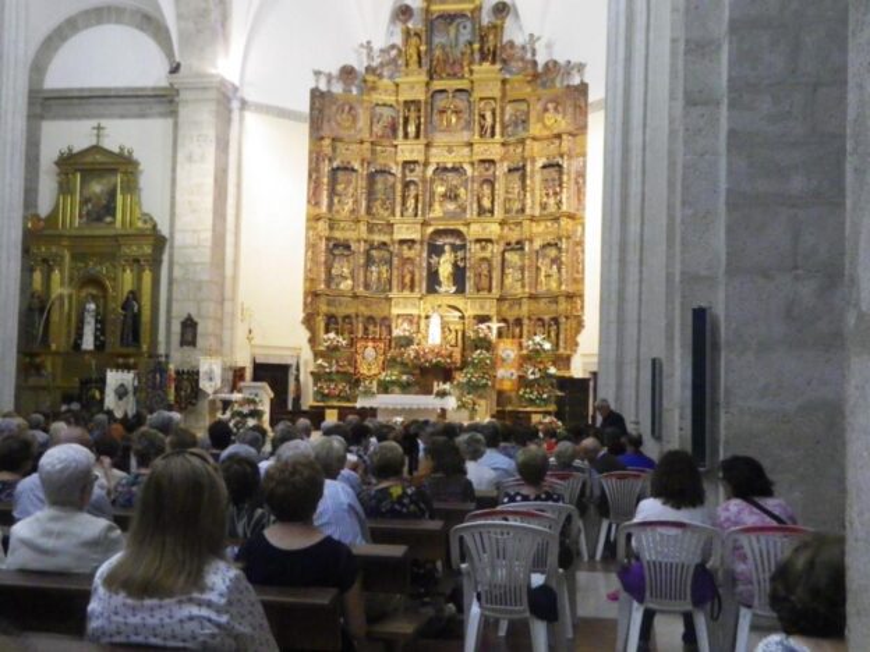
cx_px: 435
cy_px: 326
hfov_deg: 47.9
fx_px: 980
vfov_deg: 36.8
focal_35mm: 39
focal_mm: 7
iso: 800
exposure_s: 1/8
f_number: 4
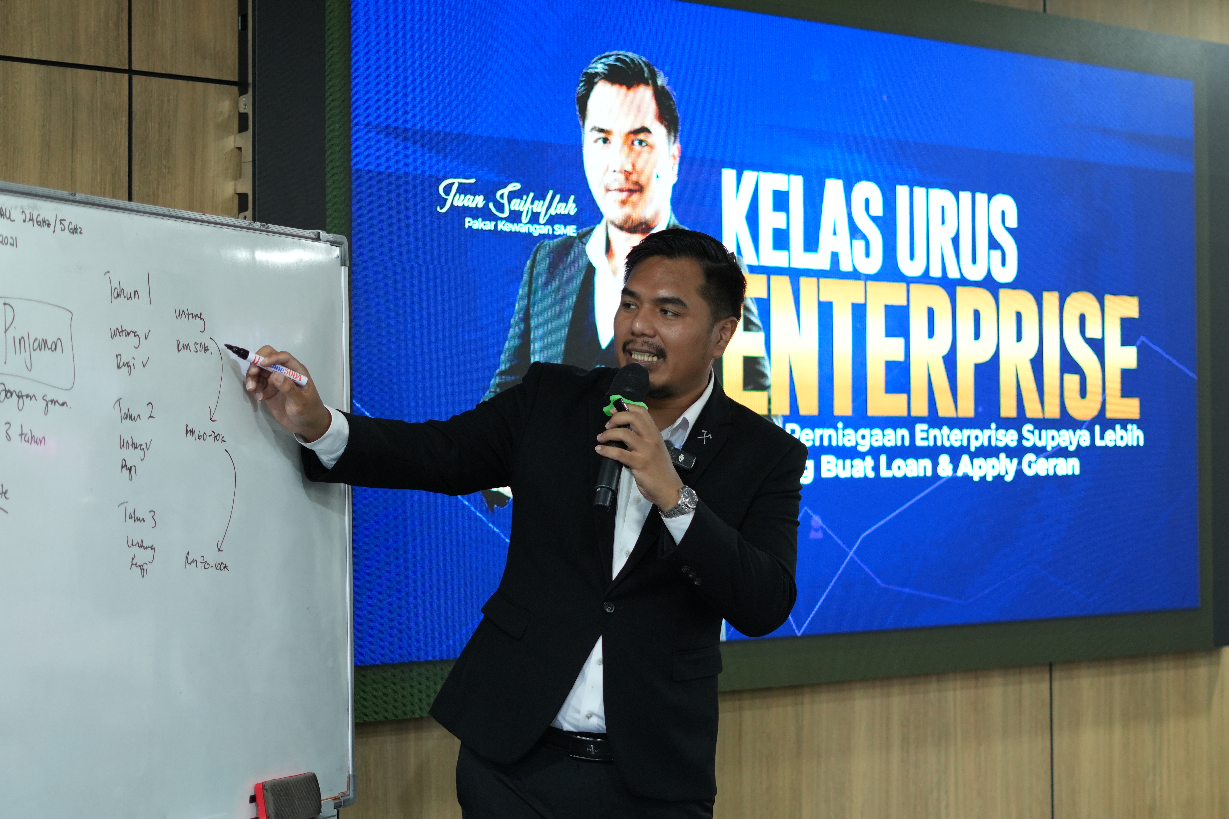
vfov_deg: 18.2
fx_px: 2560
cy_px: 410
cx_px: 614
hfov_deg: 27.0
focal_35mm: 75
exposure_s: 1/100
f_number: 1.8
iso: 800
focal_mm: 50
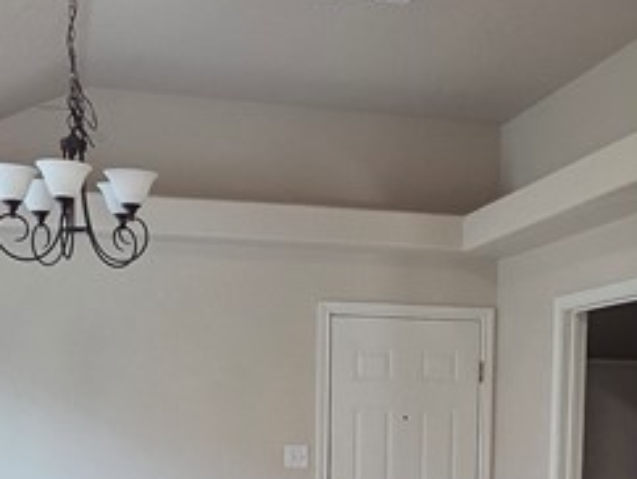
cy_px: 518
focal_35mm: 55
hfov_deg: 34.8
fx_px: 1013
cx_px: 369
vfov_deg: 24.9
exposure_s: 1/120
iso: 125
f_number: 1.9
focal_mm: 2.2
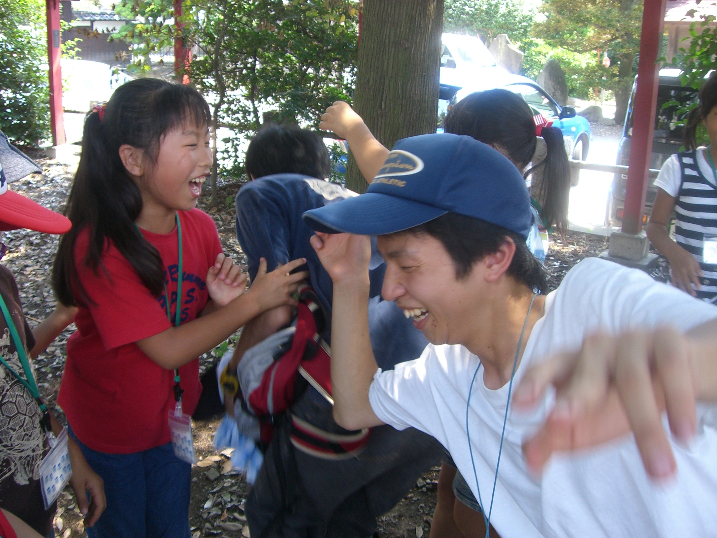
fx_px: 787
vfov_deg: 37.7
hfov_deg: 49.0
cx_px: 358
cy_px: 269
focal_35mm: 38
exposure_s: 1/100
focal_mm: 6.2
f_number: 2.7
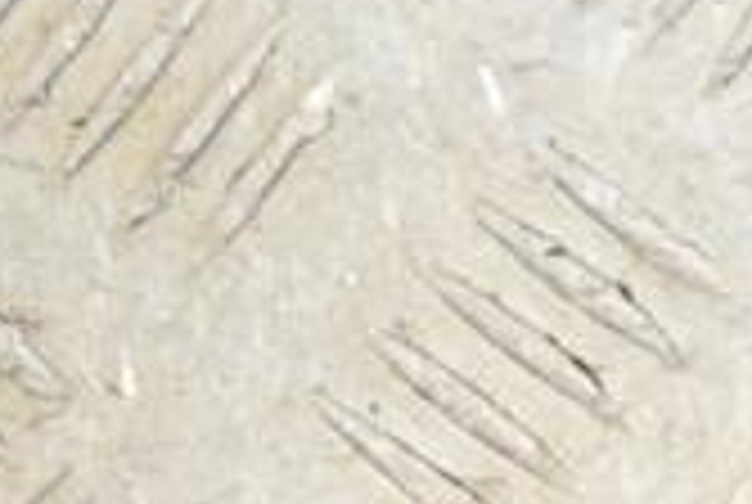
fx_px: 5399
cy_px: -320
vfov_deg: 5.3
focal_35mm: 258
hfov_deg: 7.8
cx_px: 1252
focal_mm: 48
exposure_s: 1/200
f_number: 9
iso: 800
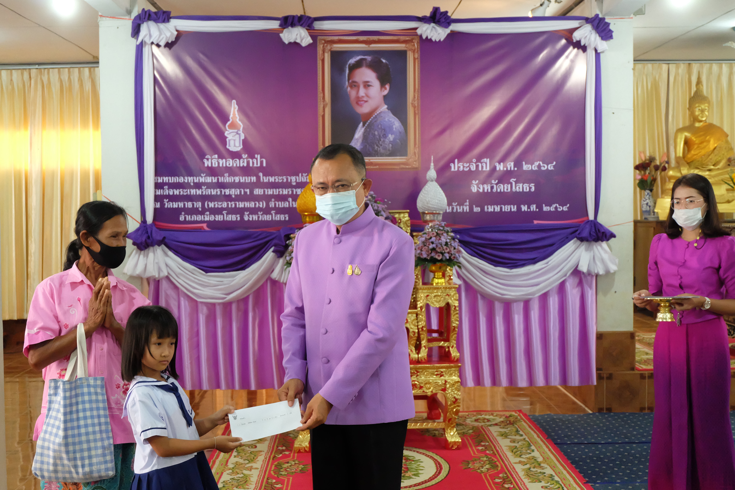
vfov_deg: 27.5
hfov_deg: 40.3
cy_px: 245
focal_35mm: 49
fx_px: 1000
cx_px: 368
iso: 6400
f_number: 5
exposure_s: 1/85
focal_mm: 32.5
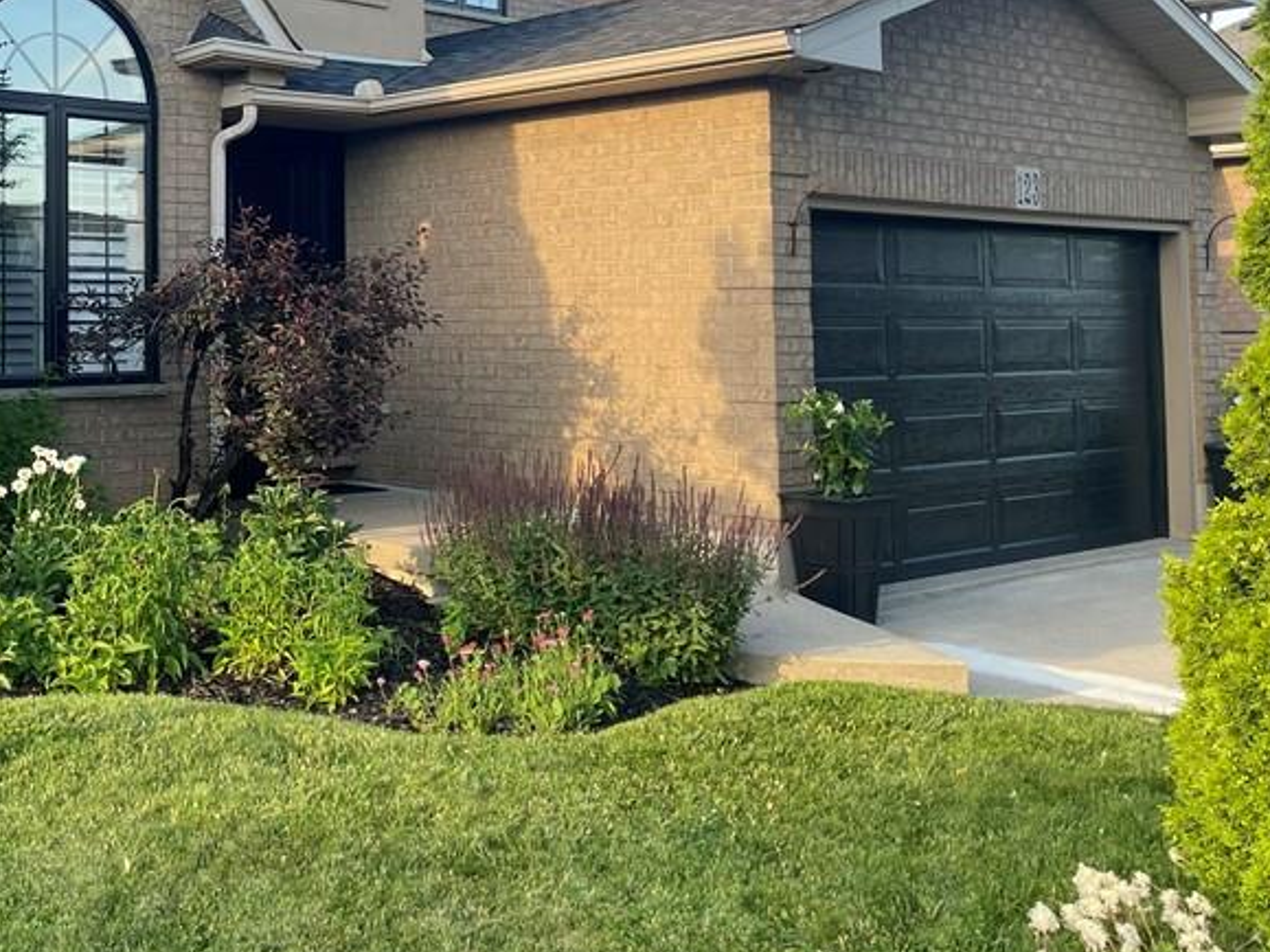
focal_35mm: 46
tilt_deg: +3.8
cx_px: 171
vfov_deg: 31.0
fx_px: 1687
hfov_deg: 38.9
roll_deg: -0.5
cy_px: 241
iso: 32
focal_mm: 4.2
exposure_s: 1/254
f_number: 1.6
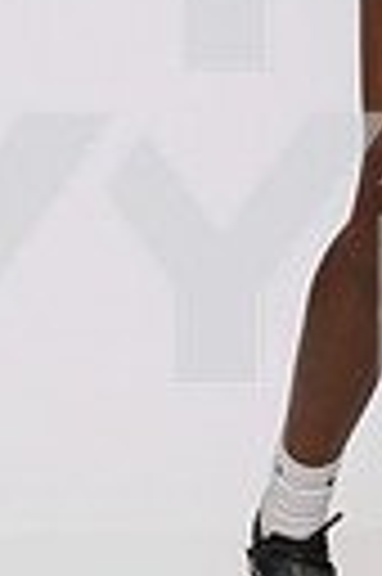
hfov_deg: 11.1
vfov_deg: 16.2
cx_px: 337
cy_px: -63
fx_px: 1963
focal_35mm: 123
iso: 640
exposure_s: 1/320
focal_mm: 35
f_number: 8
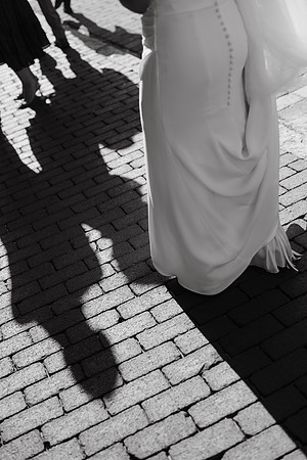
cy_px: 230
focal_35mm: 50
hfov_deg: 27.0
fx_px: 640
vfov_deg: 39.6
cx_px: 154
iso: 200
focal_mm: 50
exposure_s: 1/4000
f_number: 2.8
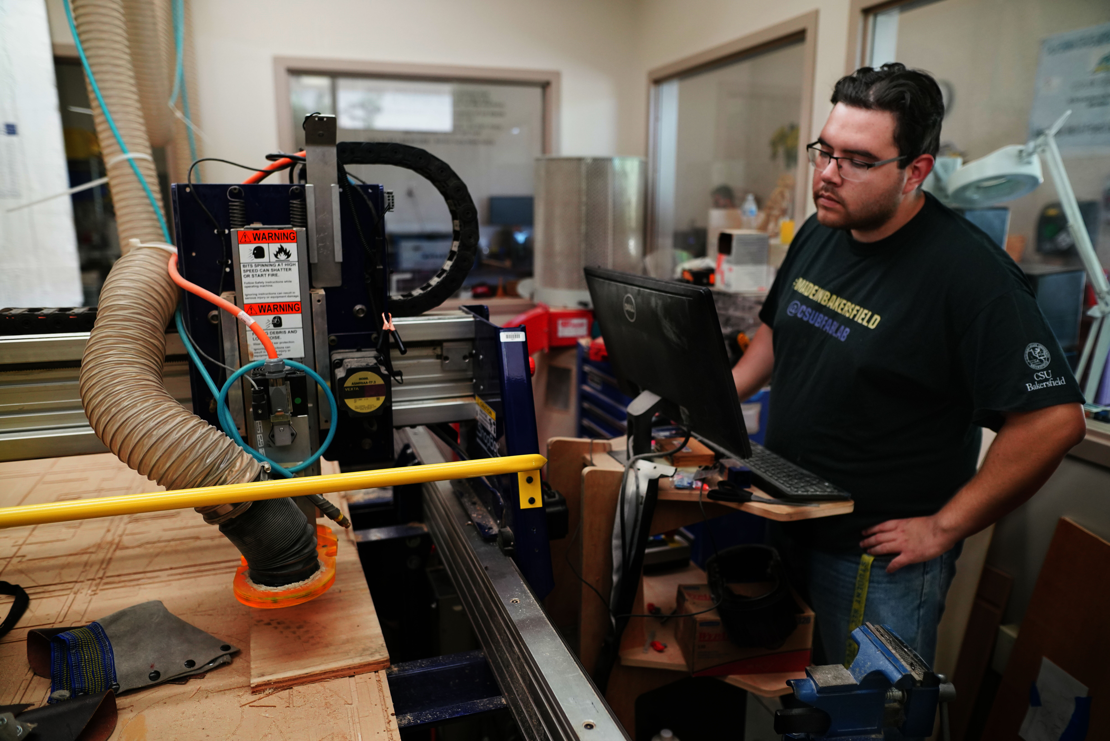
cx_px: 555
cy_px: 370
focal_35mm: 24
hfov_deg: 73.7
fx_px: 740
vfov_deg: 53.1
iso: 2000
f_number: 2.2
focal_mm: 24
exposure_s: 1/250
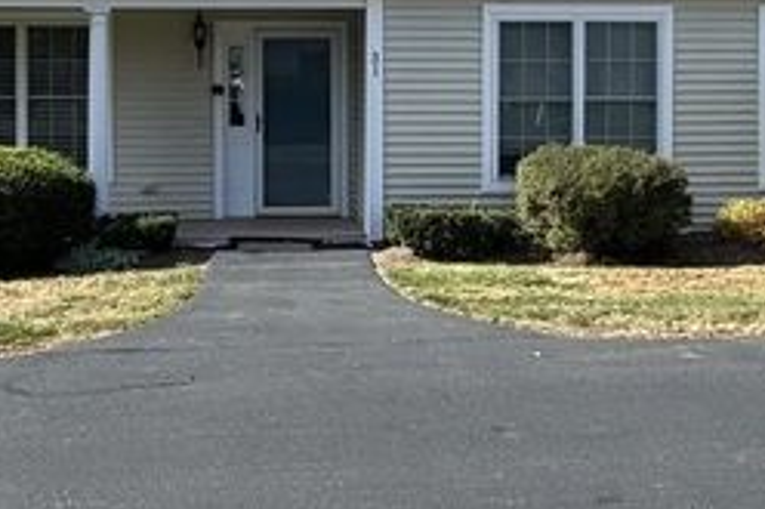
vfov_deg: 22.3
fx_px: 1274
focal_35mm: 60
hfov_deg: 33.4
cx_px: 392
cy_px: 114
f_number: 2.2
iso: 50
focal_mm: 2.22
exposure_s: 1/921
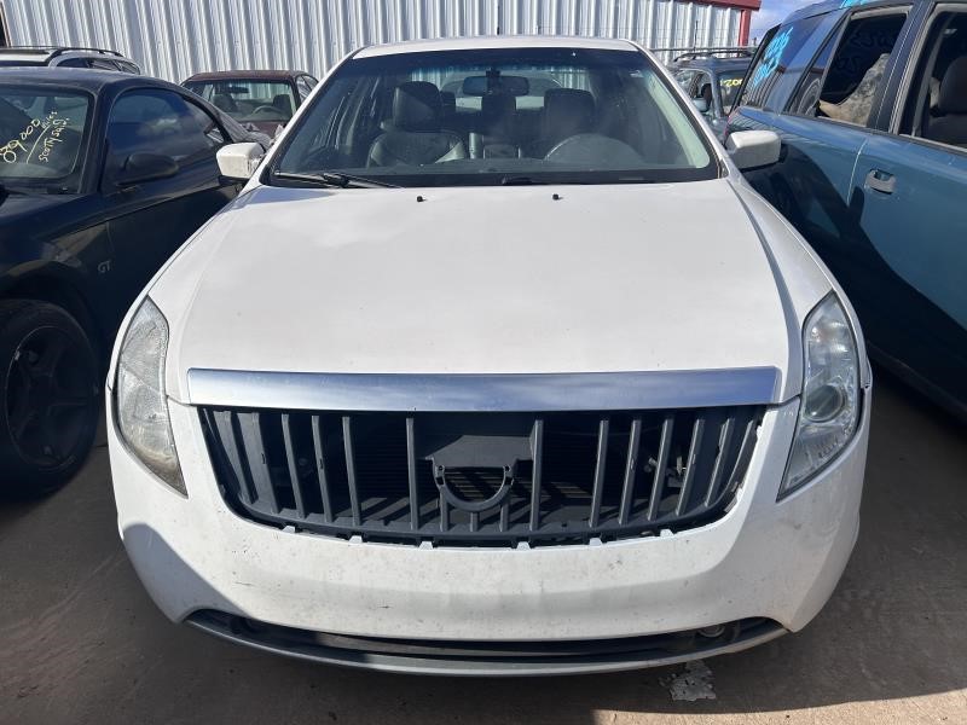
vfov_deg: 53.1
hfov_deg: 67.3
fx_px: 726
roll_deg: +0.1
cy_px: 362
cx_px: 484
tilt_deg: -19.5
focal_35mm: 26
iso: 50
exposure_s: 1/8000
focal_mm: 5.7
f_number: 1.5
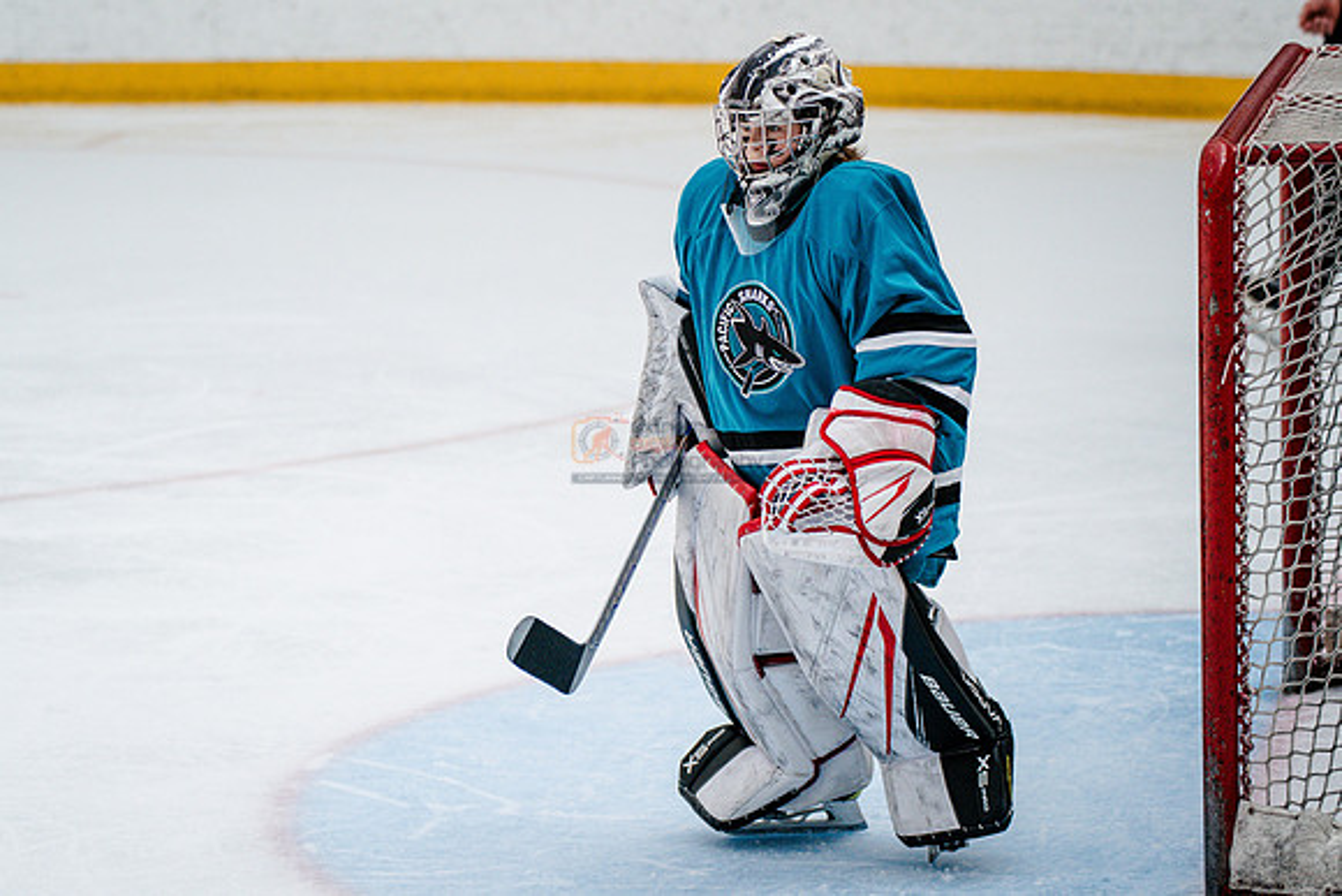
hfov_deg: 12.0
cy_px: 372
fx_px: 6381
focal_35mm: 171
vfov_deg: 8.0
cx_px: 543
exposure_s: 1/2500
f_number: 3.5
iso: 1250
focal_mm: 140
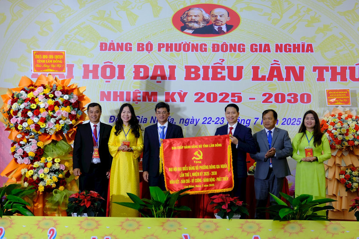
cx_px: 180
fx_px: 389
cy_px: 120
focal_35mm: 39
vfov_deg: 34.2
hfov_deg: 49.6
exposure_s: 1/100
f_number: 4
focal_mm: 26
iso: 1250
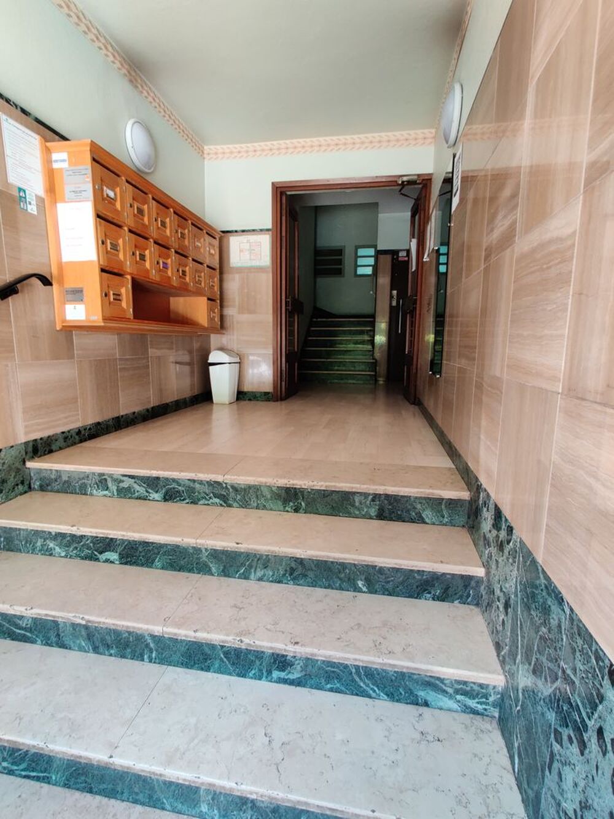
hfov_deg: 89.9
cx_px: 307
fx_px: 307
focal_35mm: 13
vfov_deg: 106.2
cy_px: 410
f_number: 2.2
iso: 400
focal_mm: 2.25
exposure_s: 1/33
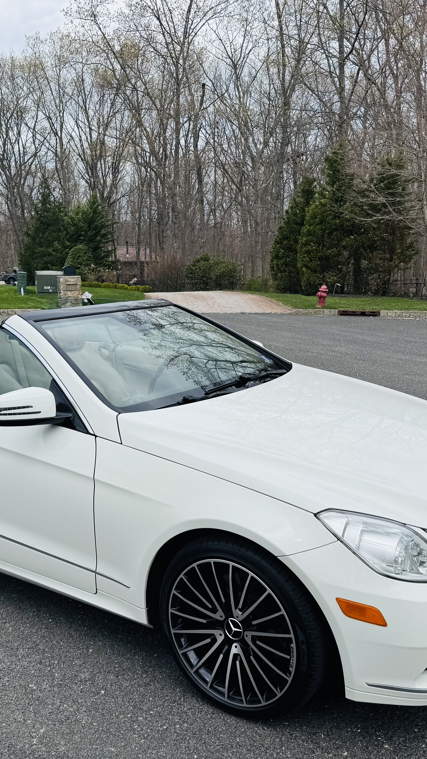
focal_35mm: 35
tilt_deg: -11.5
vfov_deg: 56.6
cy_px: 379
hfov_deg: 33.7
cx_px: 193
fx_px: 705
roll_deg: +0.2
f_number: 1.78
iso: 80
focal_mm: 6.76
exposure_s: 1/4310
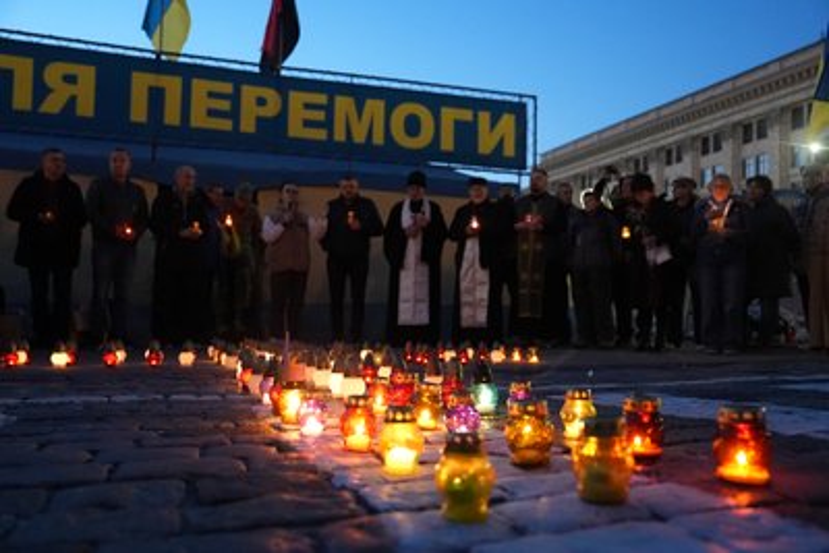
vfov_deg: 42.4
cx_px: 414
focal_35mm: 31
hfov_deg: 60.3
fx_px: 714
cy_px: 276
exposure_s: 1/100
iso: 12800
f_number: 2.8
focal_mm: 31
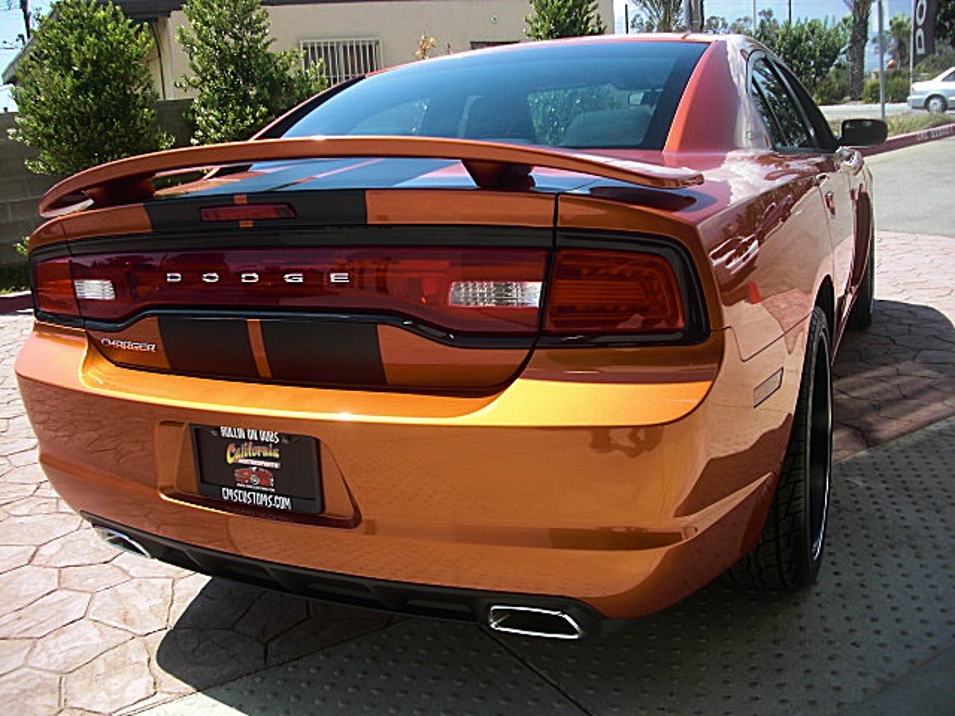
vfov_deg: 39.7
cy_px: 358
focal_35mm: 36
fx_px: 993
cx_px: 478
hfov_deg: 51.4
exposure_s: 1/640
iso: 50
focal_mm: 6.3
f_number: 2.8
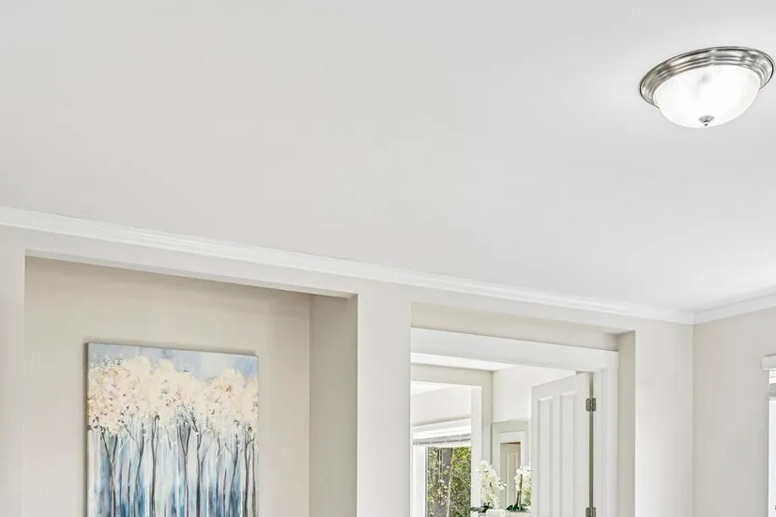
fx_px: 840
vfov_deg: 32.1
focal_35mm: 39
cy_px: 489
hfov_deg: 49.6
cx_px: 373
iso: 400
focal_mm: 19
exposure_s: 1/60
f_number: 8
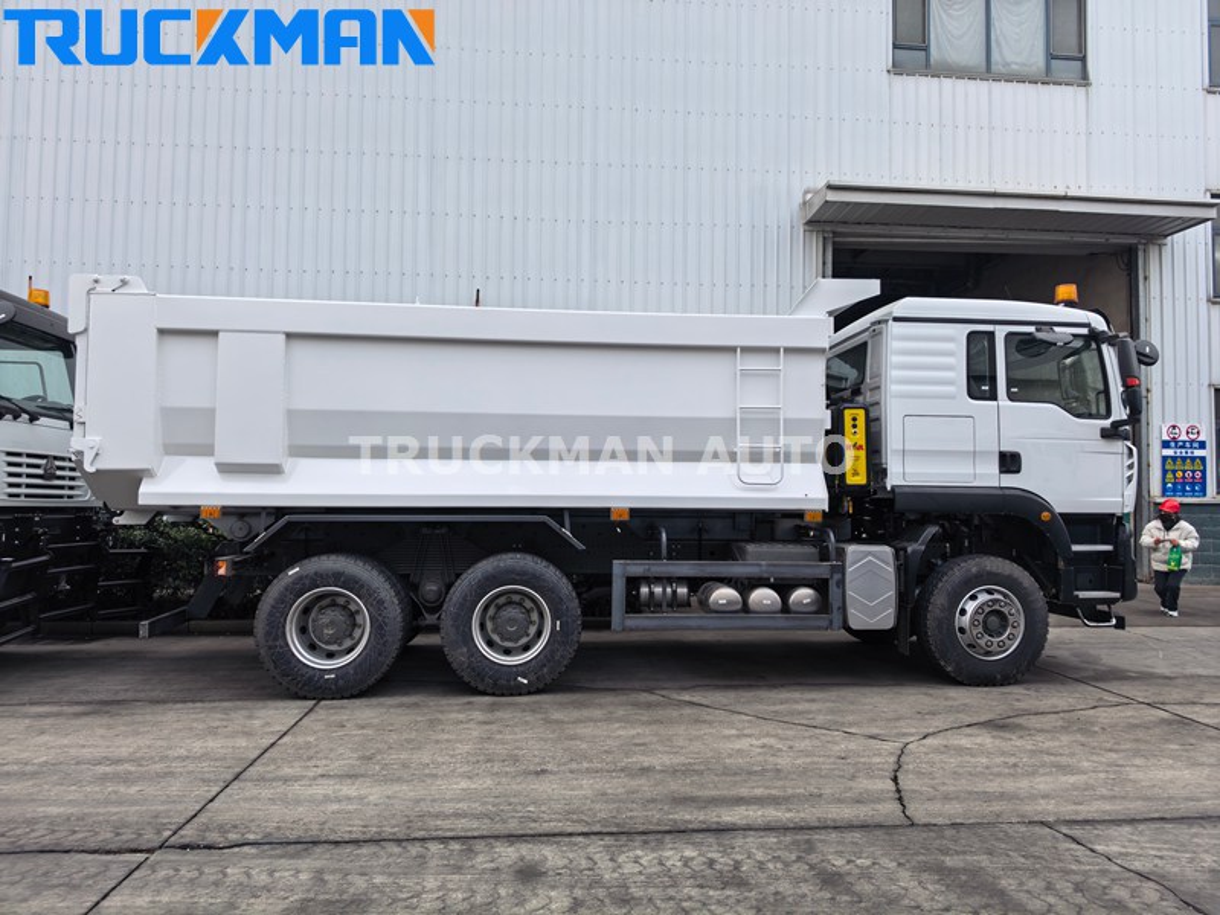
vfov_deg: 56.8
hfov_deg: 71.6
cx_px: 610
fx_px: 846
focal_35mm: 24
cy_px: 458
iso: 50
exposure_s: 1/295
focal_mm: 5.75
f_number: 2
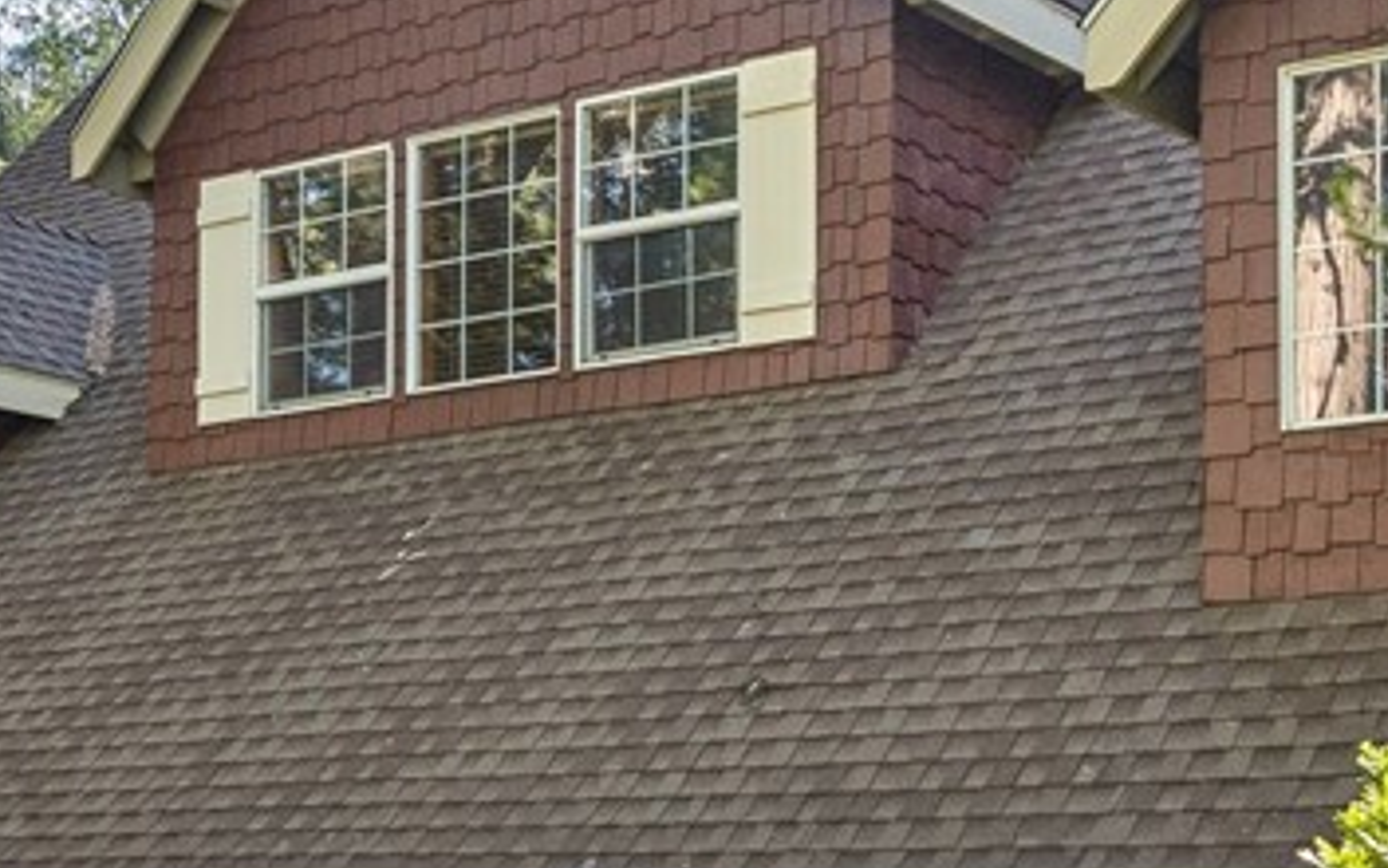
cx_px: 524
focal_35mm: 74
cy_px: 856
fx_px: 2799
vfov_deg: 17.2
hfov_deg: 27.8
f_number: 2.8
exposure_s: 1/15
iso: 140
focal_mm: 12.3
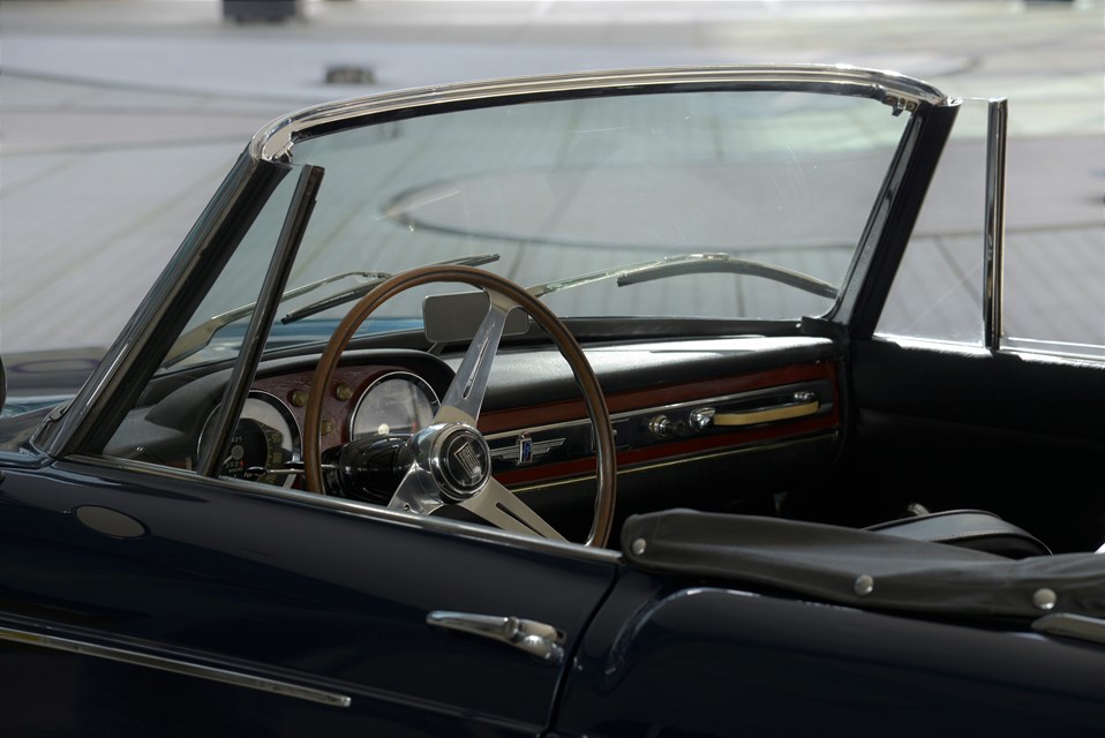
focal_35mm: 120
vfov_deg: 11.4
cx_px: 552
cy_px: 369
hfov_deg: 17.1
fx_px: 3685
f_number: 7.1
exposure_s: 1/125
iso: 250
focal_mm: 120
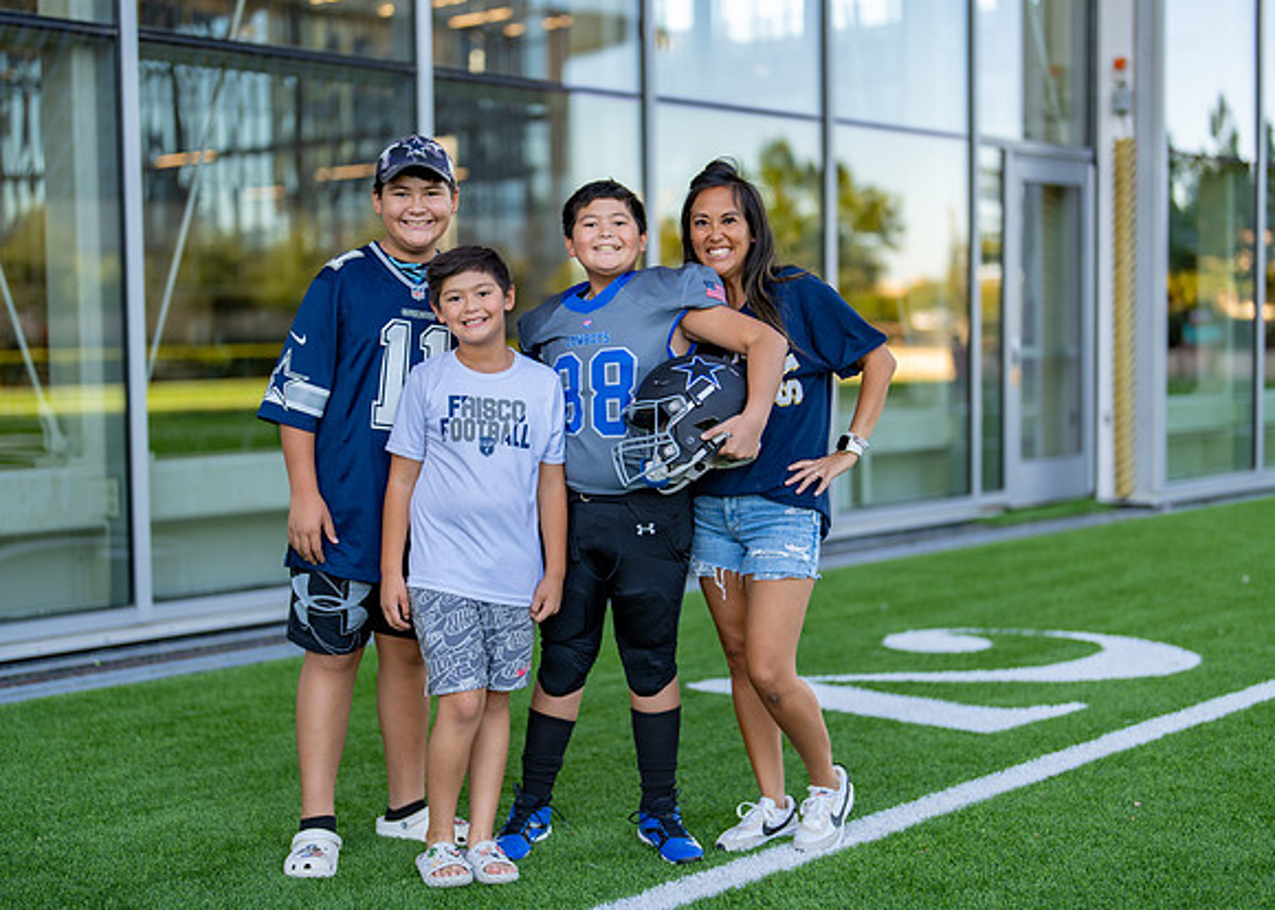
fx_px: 1979
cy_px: 455
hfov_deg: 35.7
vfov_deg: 25.9
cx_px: 638
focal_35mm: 55
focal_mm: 50
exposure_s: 1/640
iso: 100
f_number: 1.2
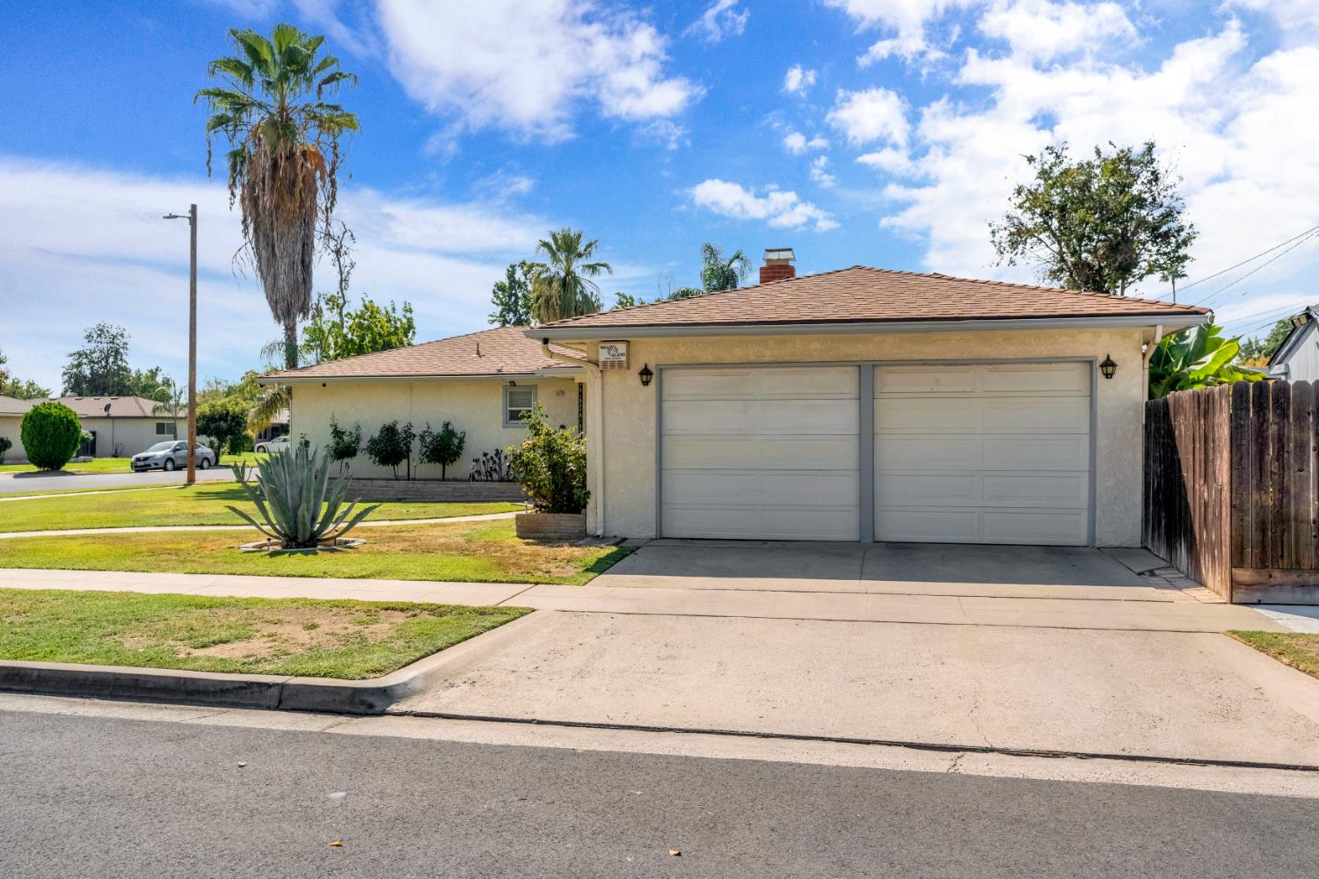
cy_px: 440
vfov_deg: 46.4
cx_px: 660
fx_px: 1026
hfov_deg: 65.5
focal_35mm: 28
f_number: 7.1
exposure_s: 1/2000
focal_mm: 28
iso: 640
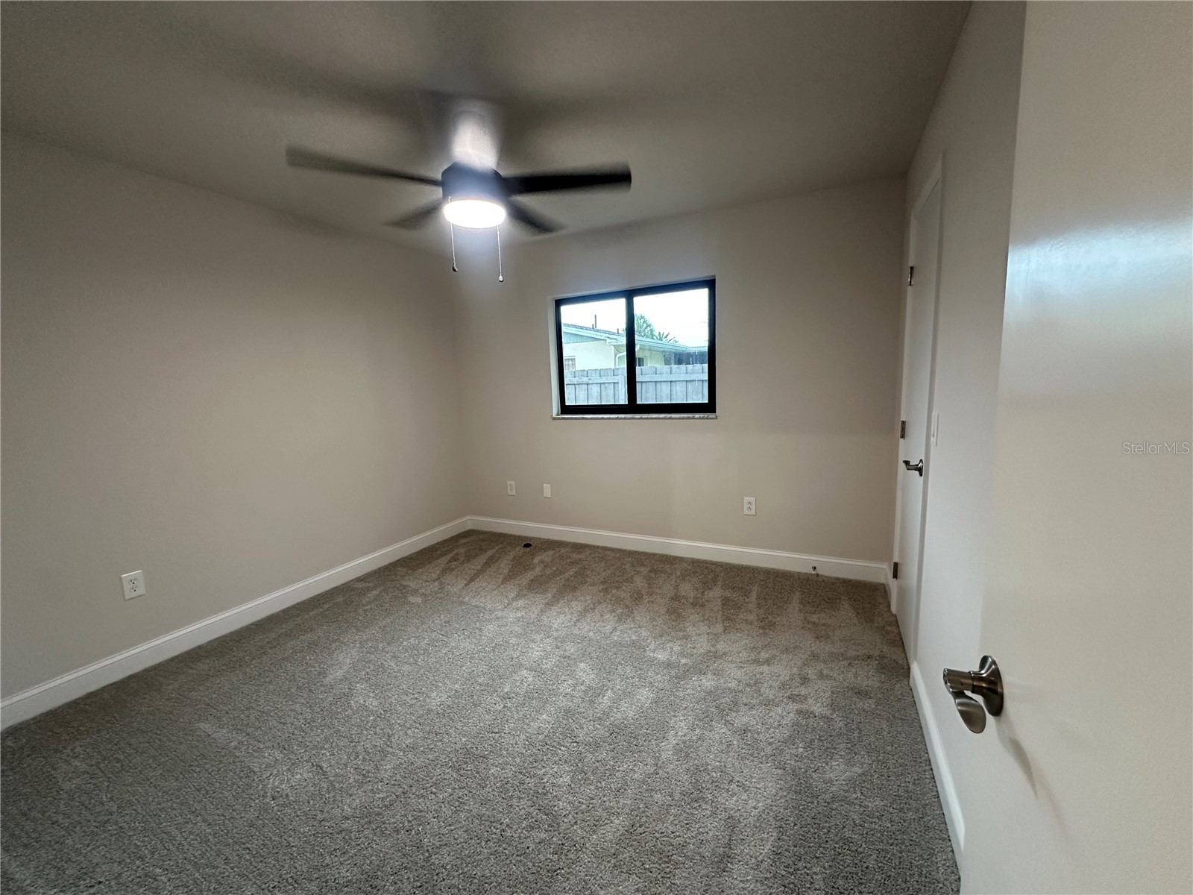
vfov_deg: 85.7
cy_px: 448
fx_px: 482
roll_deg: +2.3
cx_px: 596
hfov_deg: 102.1
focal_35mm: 14
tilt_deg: -7.8
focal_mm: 2.22
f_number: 2.2
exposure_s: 1/60
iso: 250
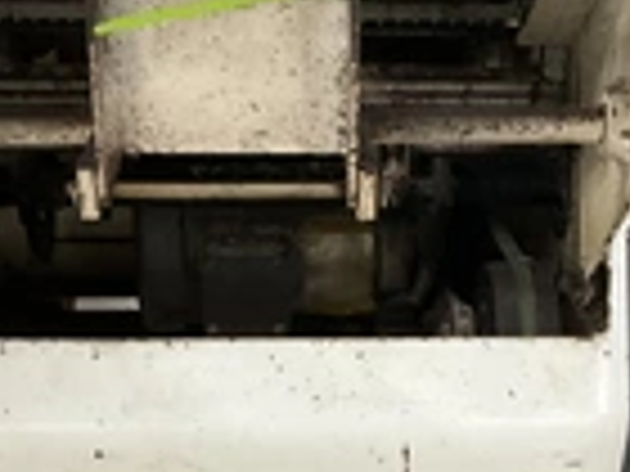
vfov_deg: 16.7
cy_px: 620
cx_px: 315
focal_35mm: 83
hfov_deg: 23.6
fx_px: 1511
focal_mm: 3
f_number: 1.8
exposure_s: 1/60
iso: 160
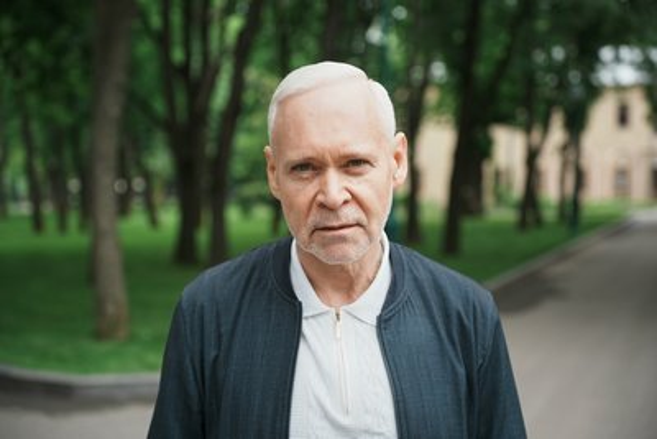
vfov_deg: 24.6
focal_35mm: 55
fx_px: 1004
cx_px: 328
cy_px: 220
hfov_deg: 36.2
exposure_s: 1/400
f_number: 2.8
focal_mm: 55
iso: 100
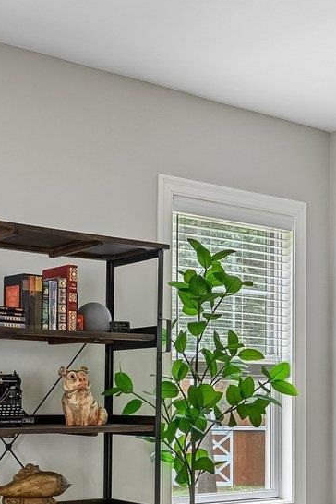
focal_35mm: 60
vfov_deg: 32.4
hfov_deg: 22.6
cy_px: 409
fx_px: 840
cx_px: 127
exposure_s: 1/6
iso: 400
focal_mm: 16
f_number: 8
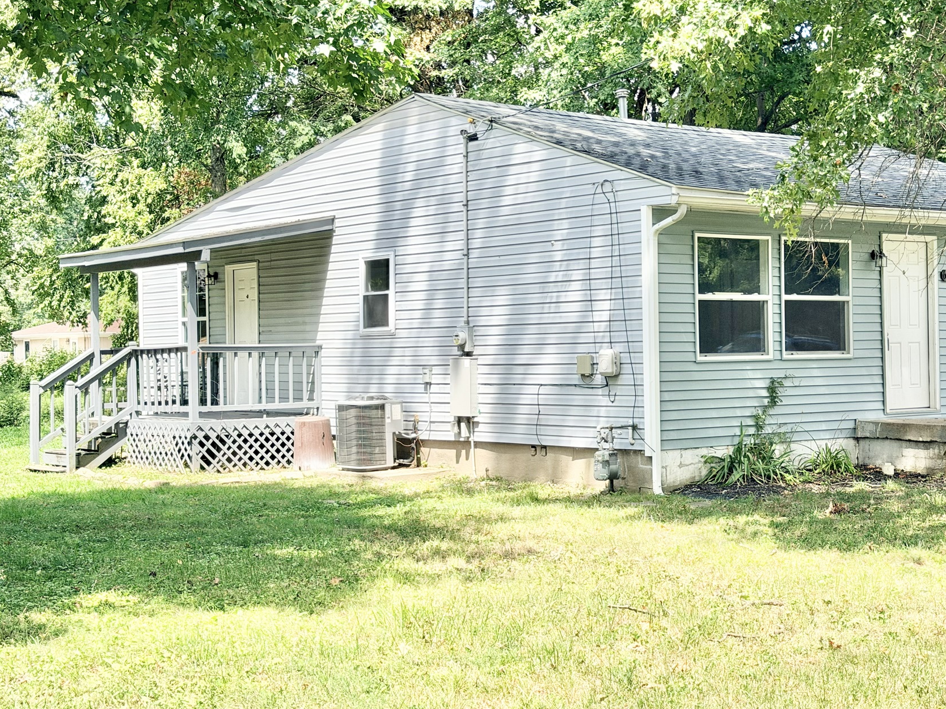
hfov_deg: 33.1
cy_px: 341
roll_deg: +1.3
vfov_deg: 25.2
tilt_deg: -0.2
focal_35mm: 58
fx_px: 1585
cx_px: 565
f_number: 1.78
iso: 64
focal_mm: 6.76
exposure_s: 1/1543
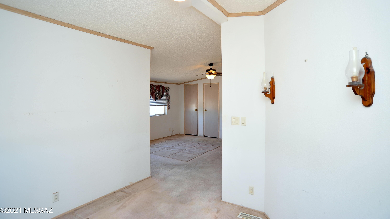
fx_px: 196
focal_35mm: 19
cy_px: 90
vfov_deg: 58.0
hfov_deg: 89.6
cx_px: 196
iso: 640
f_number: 7.1
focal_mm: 18
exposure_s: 1/40
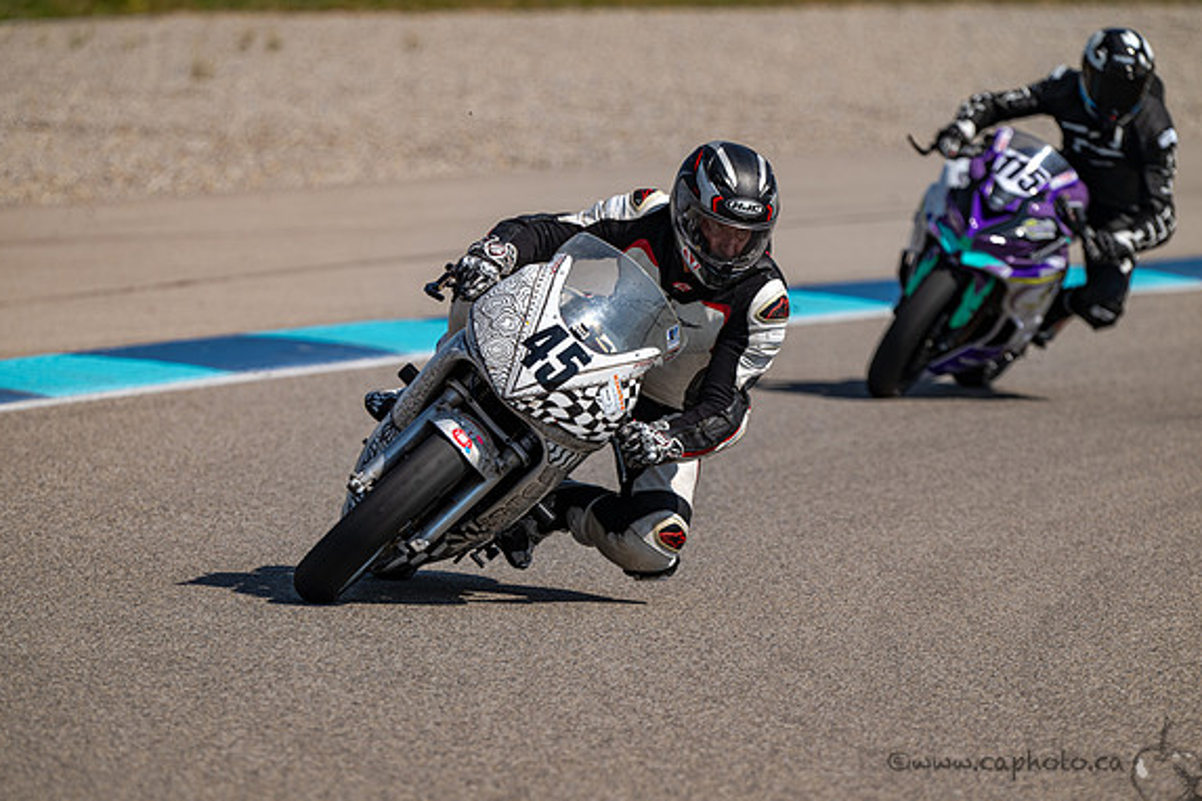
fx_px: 13521
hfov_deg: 5.1
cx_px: 600
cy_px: 399
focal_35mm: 405
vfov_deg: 3.4
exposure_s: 1/1250
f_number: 6
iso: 110
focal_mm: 400
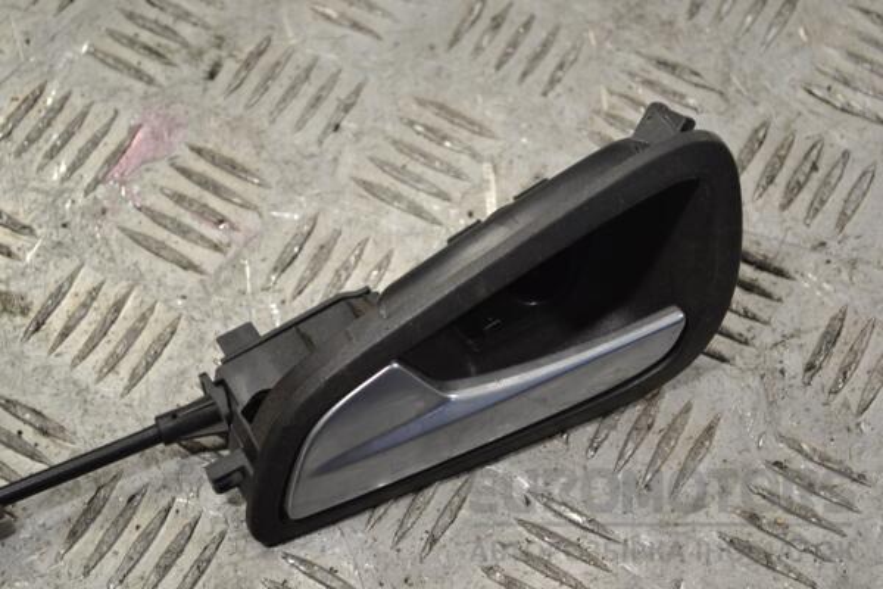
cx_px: 442
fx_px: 2023
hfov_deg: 24.6
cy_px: 294
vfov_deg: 16.6
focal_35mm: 82
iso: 400
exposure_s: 1/80
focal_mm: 55
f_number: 5.6
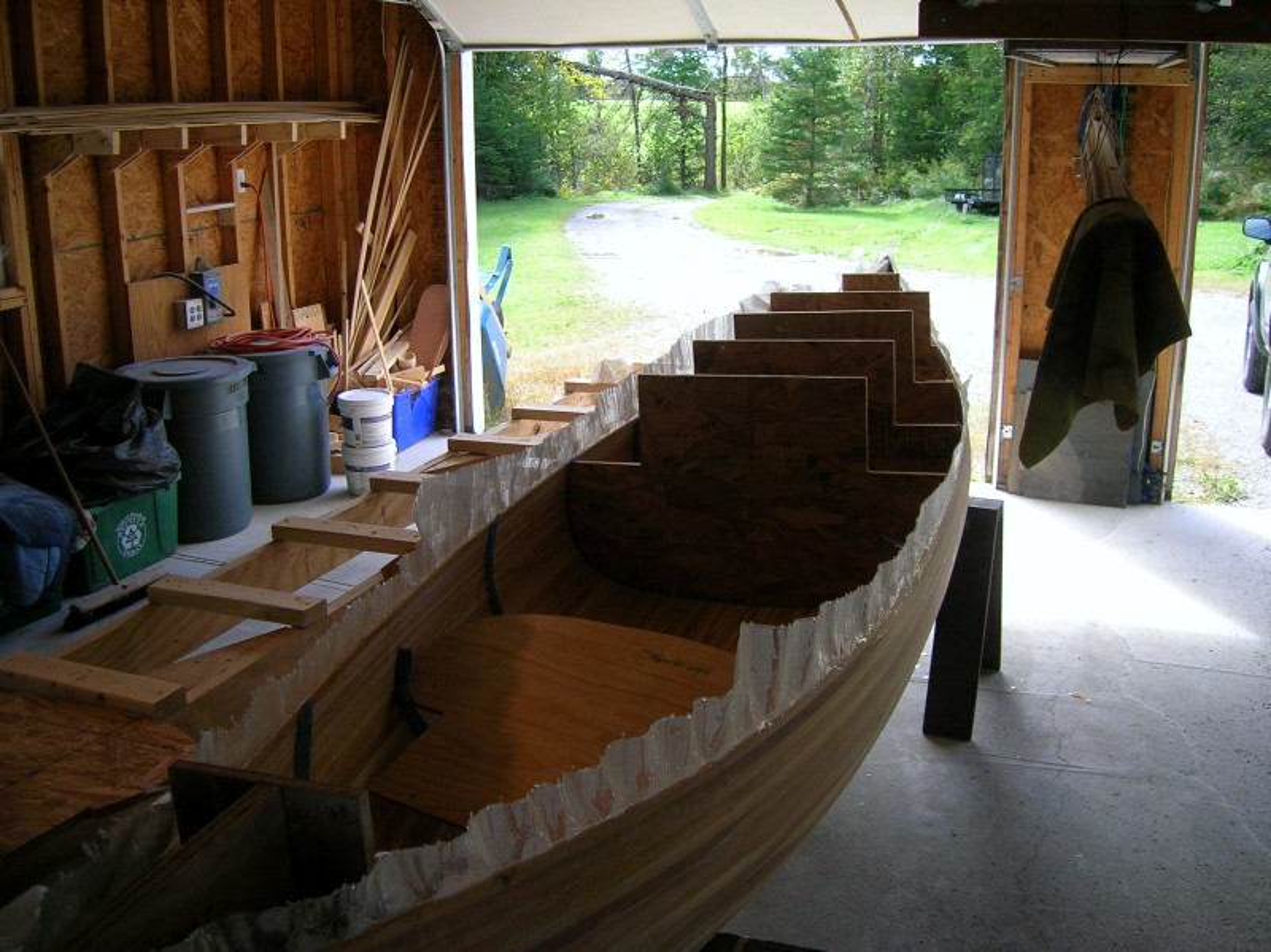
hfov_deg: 54.0
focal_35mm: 34
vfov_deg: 41.8
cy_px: 476
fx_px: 1248
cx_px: 636
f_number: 2.9
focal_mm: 5.7
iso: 50
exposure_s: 1/105
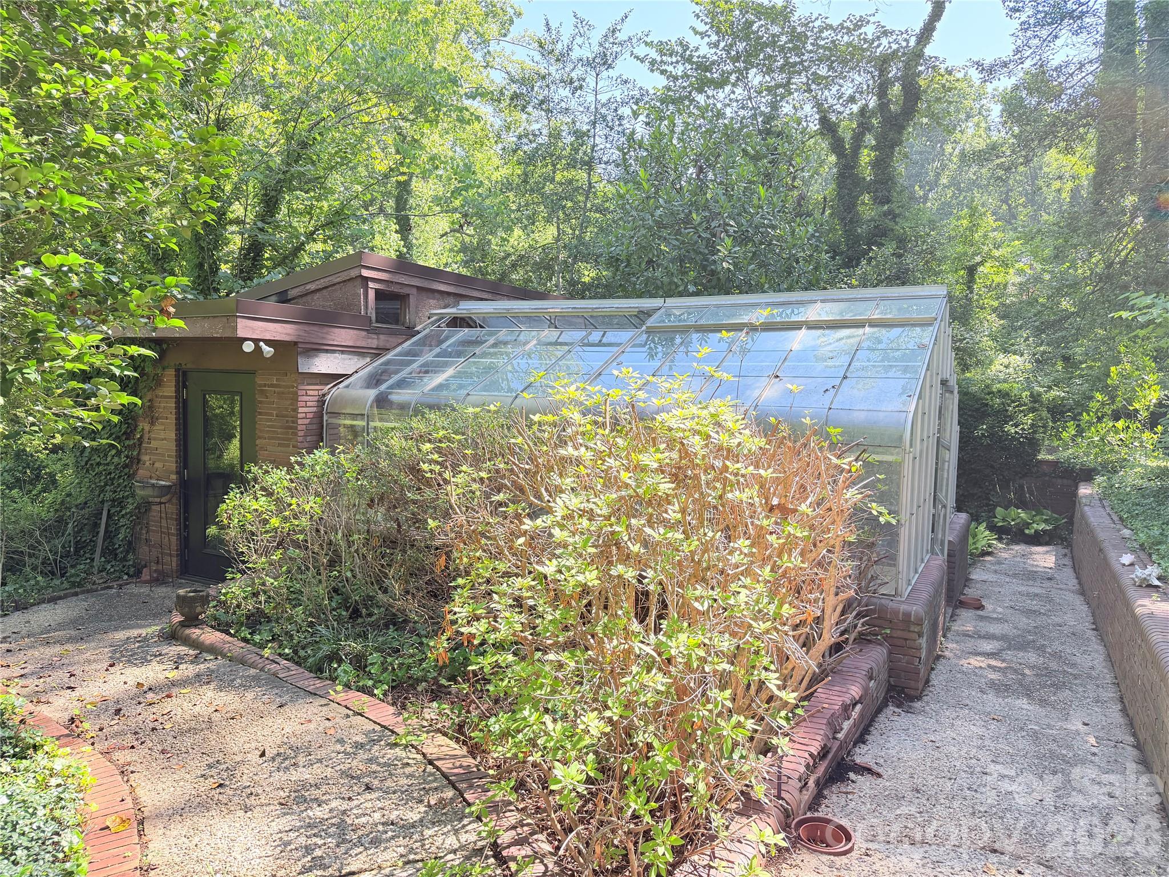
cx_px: 584
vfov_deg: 56.8
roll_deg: -1.0
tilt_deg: -4.6
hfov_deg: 71.6
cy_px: 438
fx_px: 810
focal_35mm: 24
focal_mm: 6.76
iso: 100
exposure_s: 1/507
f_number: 1.78
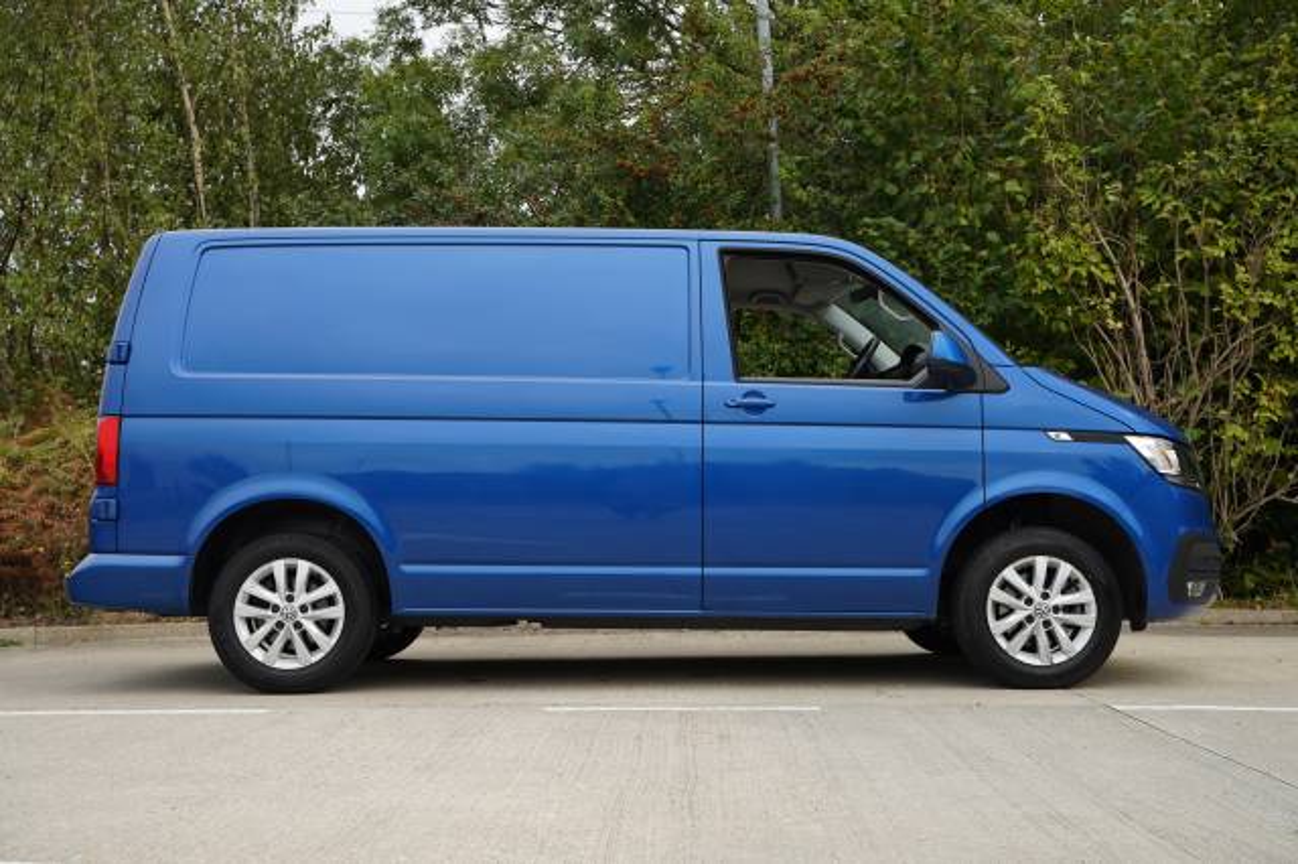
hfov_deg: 45.3
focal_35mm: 43
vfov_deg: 31.0
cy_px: 432
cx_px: 649
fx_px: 1557
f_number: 4.5
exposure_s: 1/200
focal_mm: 43.2
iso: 100
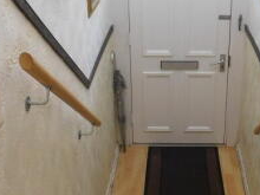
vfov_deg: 23.8
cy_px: 48
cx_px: 161
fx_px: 458
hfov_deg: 31.6
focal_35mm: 61
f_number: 3
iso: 400
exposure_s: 1/20
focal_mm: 4
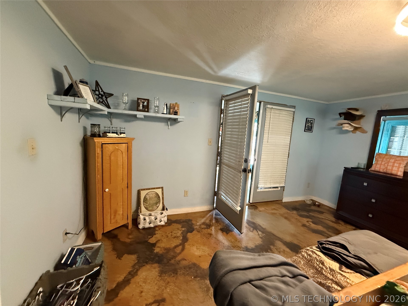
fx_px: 165
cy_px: 153
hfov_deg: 102.1
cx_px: 204
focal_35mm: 14
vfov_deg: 85.7
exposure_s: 1/60
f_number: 2.2
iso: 800
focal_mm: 2.22
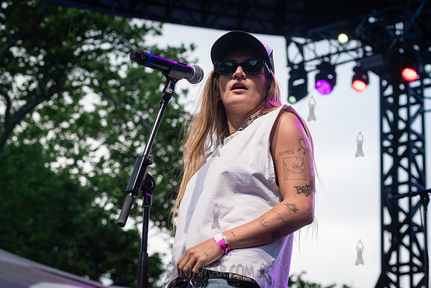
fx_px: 1030
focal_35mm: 86
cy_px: 144
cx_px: 216
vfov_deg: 15.9
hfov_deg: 23.6
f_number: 5.6
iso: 1000
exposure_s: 1/250
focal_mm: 86
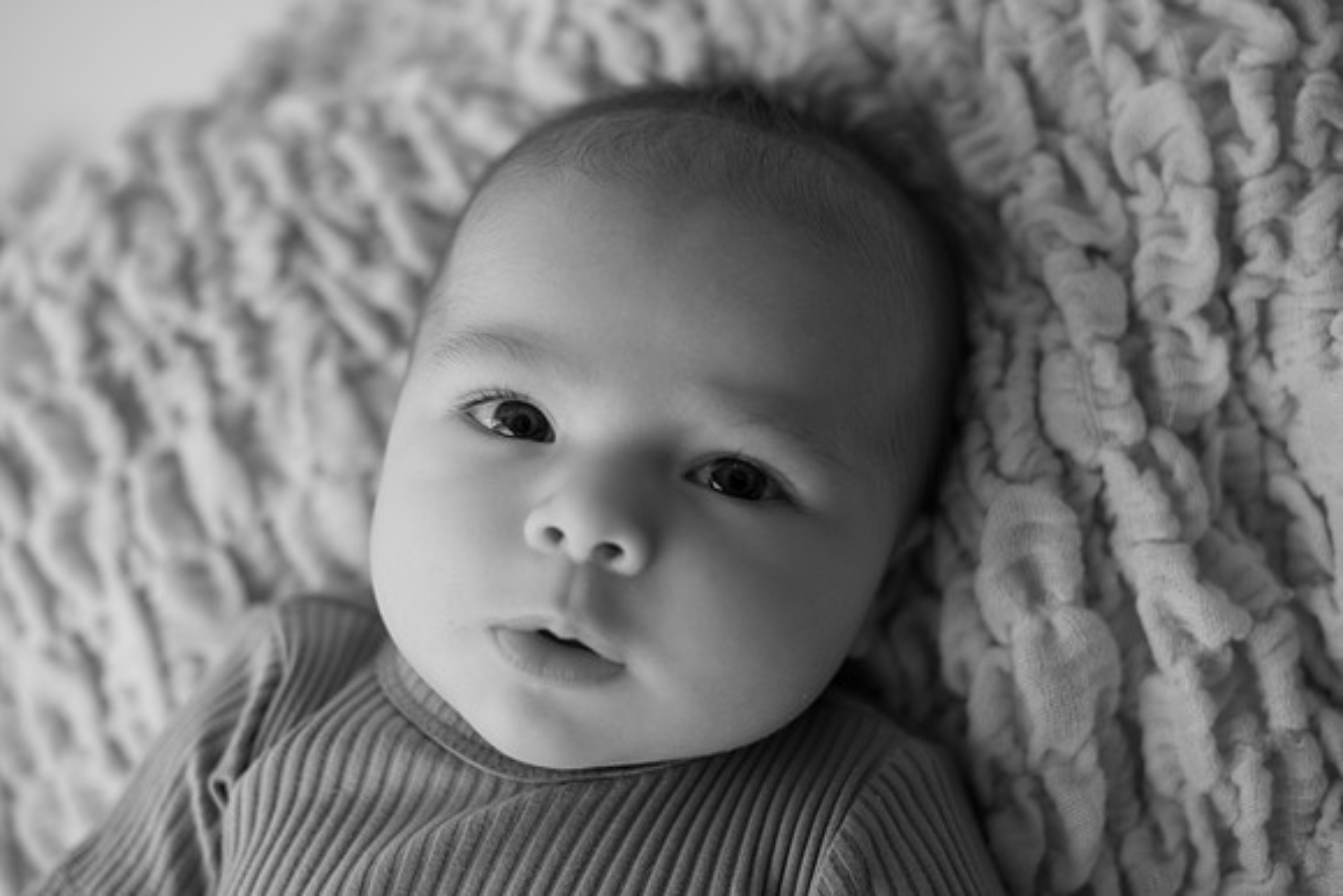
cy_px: 448
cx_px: 672
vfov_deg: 27.0
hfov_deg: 39.6
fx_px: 1866
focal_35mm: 50
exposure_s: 1/160
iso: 100
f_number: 2.8
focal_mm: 50
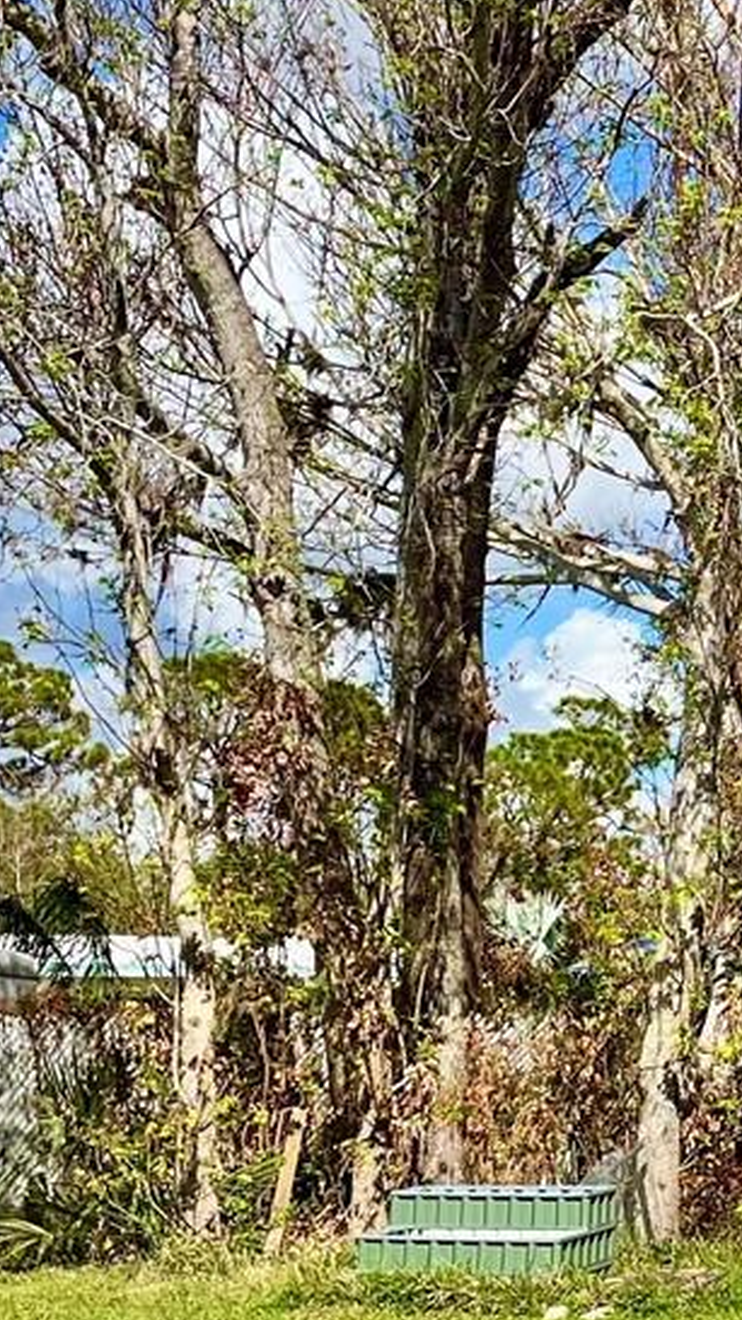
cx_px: 1252
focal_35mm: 83
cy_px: 643
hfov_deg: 13.4
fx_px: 2904
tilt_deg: +6.7
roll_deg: +0.9
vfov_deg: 25.6
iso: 32
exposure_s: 1/3861
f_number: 1.6
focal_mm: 4.2
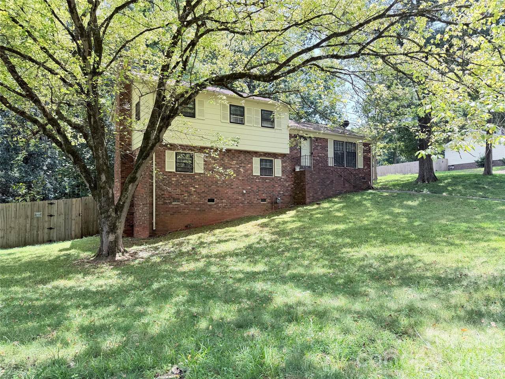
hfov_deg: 71.6
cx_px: 252
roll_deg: +0.4
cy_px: 190
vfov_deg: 56.8
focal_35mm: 24
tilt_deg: +2.4
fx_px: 350
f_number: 1.78
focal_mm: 6.76
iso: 80
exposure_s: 1/423
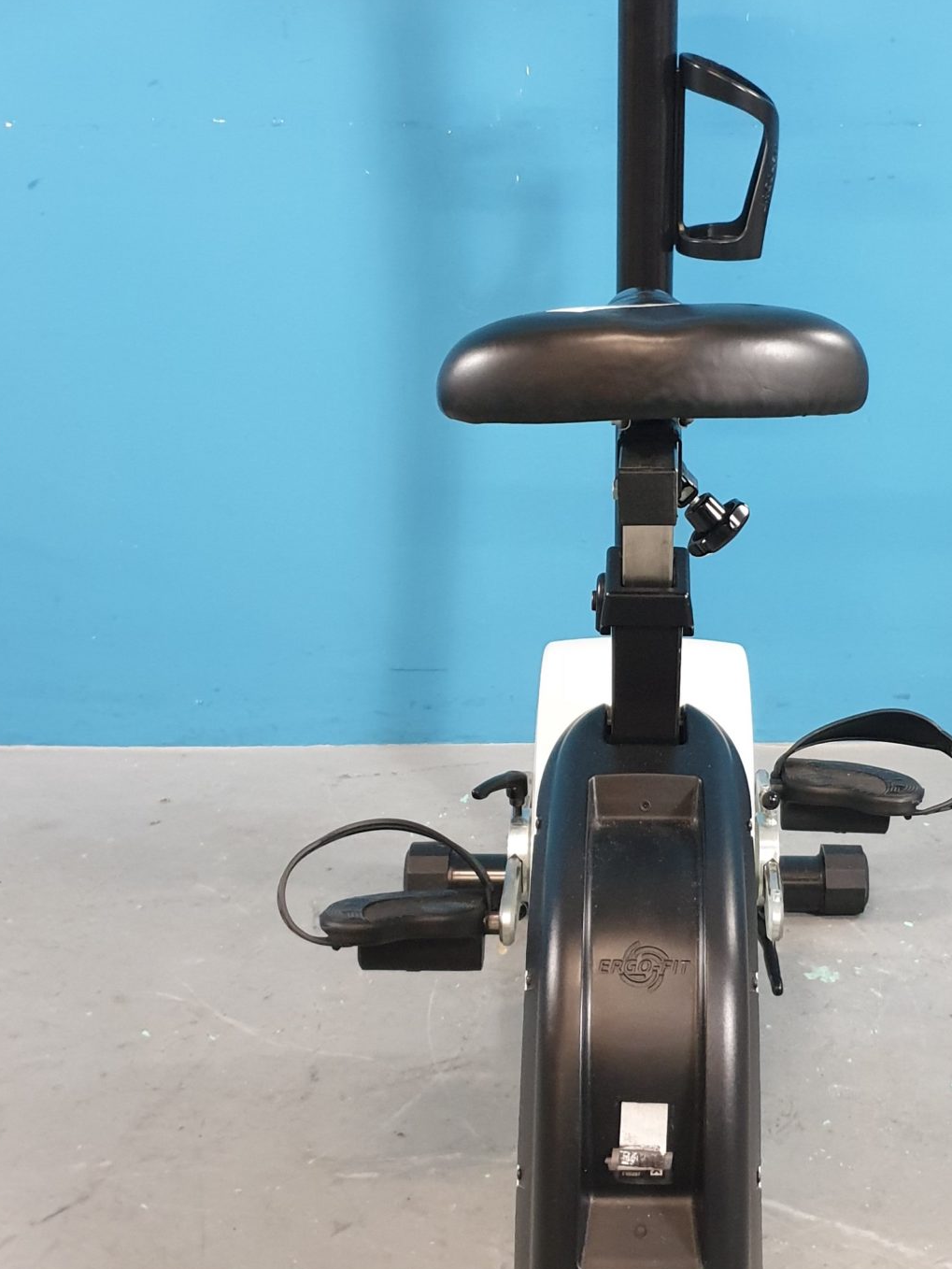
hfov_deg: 29.5
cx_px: 646
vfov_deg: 38.9
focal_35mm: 49
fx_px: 1796
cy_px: 564
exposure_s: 1/50
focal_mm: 4.3
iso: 400
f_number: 1.5
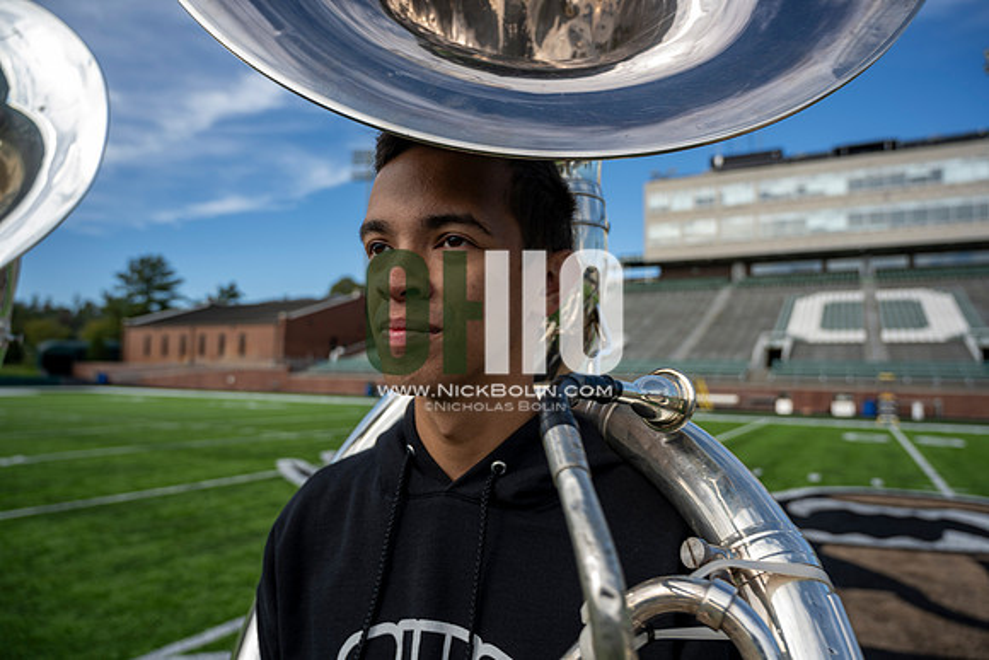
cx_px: 494
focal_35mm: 24
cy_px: 330
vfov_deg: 53.2
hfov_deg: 73.7
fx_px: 659
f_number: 4.5
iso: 31
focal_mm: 24
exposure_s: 1/250
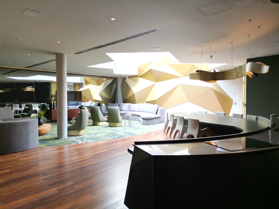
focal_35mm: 24
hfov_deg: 71.6
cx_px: 140
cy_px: 104
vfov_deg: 56.8
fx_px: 193
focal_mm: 6.72
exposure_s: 1/60
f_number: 1.7
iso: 110
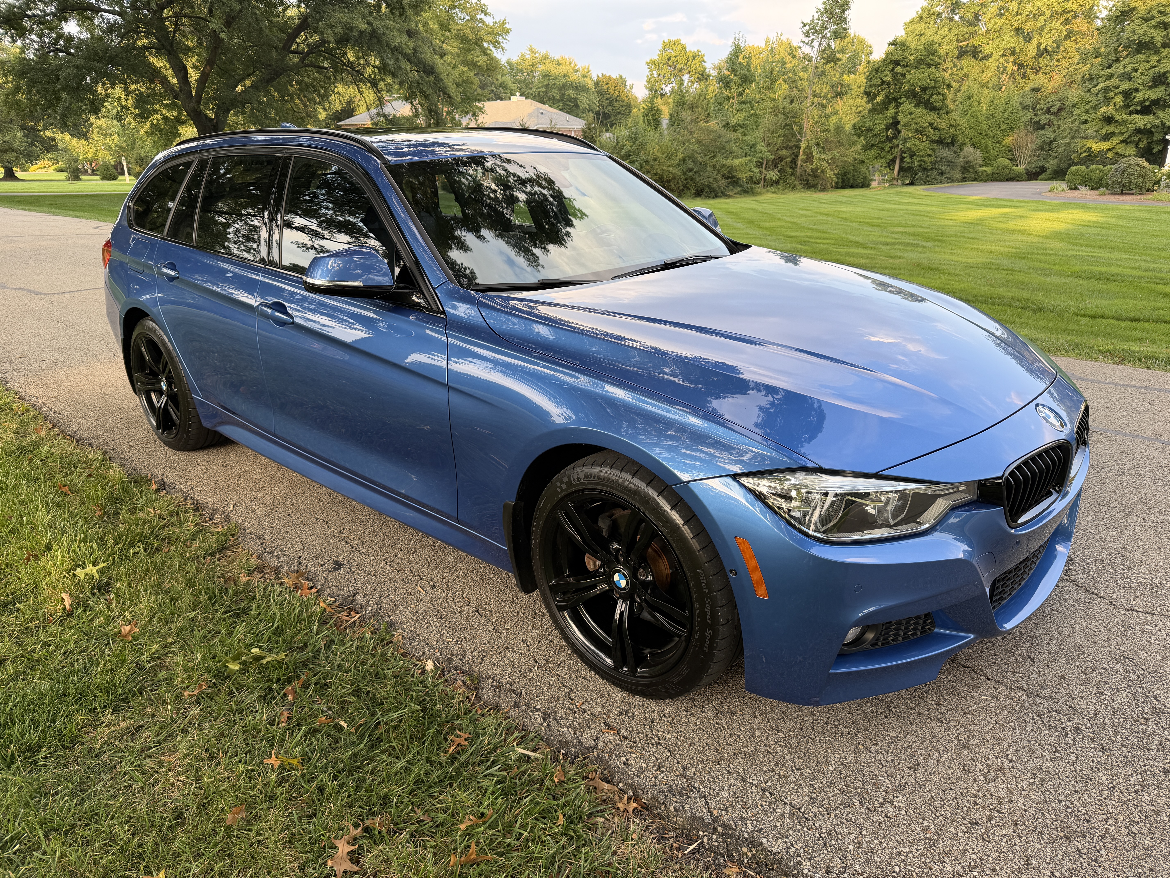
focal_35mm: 24
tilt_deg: -19.6
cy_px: 439
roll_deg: +0.3
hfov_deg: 71.6
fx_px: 811
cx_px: 585
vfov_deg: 56.8
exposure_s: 1/241
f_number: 1.78
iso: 80
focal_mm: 6.76
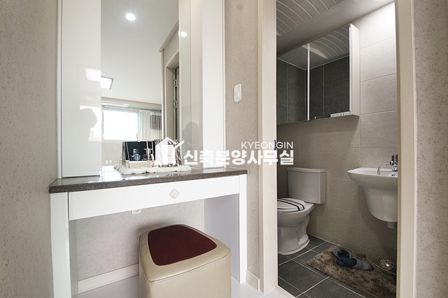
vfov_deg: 77.2
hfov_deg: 100.4
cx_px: 224
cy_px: 149
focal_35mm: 15
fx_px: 187
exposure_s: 1/25
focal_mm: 10
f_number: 9
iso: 800
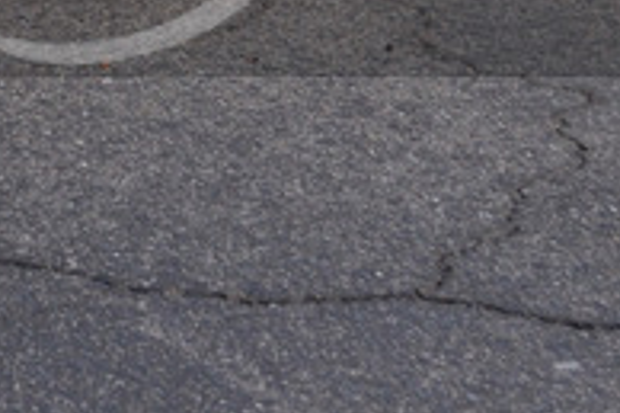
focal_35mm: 217
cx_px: -492
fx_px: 3734
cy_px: -559
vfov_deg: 6.1
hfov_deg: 9.1
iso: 200
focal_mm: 28
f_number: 6.3
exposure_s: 1/160
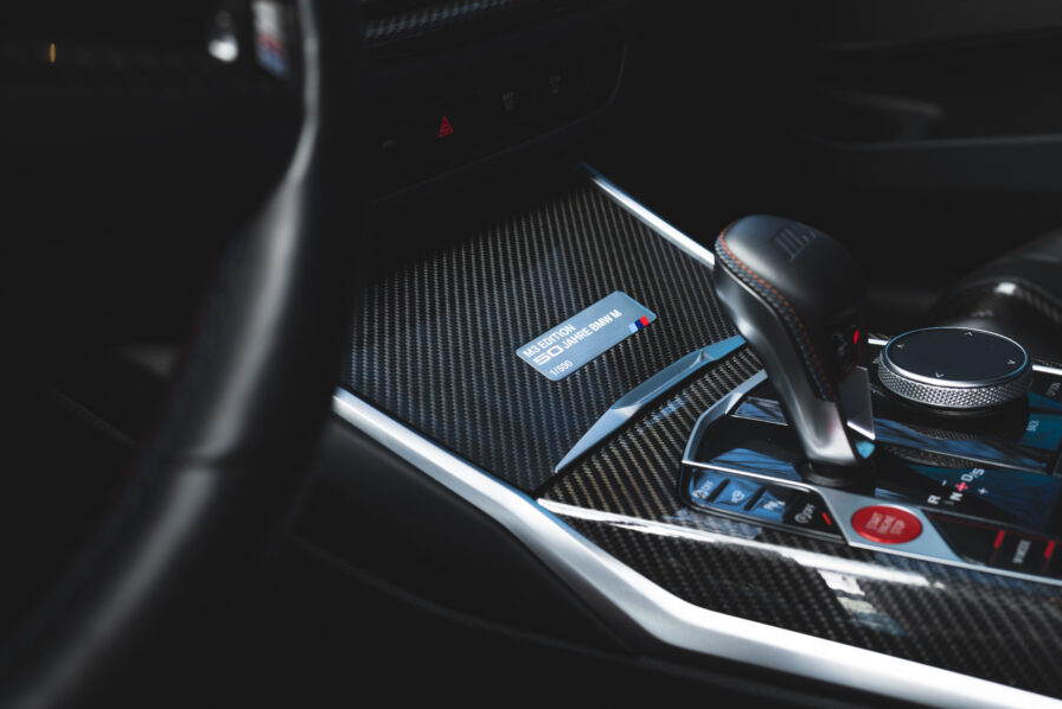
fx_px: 1180
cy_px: 331
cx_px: 492
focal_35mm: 40
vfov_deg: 33.4
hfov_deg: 48.4
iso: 320
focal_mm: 35
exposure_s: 1/60
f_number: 5
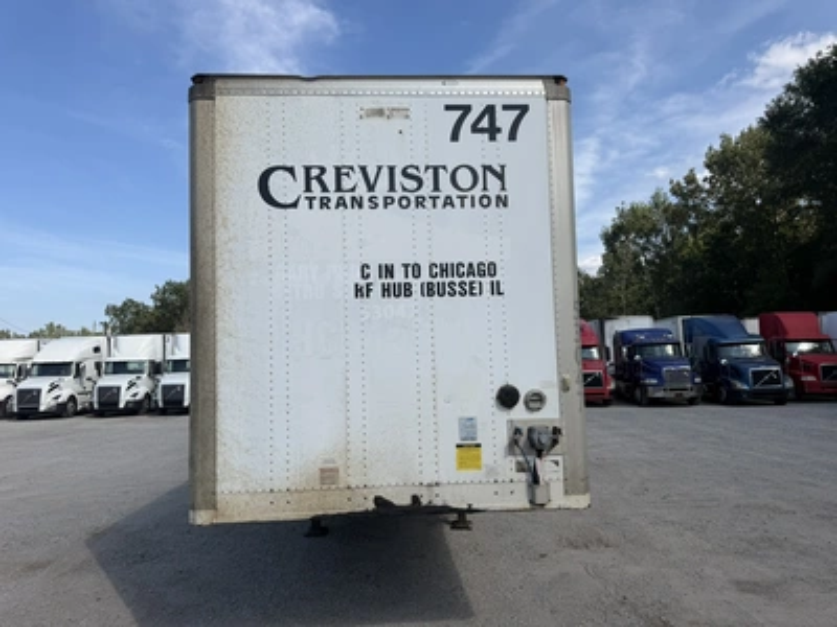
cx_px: 418
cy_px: 314
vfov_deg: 56.8
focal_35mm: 24
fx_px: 580
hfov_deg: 71.6
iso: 80
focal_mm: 6.76
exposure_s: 1/5714
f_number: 1.78
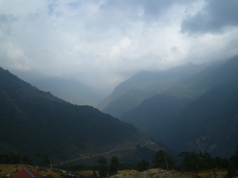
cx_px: 119
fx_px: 220
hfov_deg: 56.8
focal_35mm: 32
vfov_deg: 44.2
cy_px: 89
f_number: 3
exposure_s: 1/800
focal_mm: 5.7
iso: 80
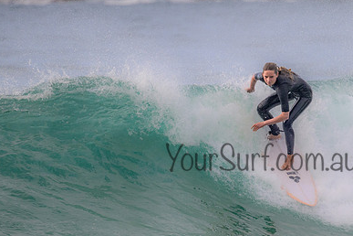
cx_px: 286
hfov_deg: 1.9
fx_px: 10658
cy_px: 132
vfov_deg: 1.3
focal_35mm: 1087
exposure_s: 1/2000
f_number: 11
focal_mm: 660
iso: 1600
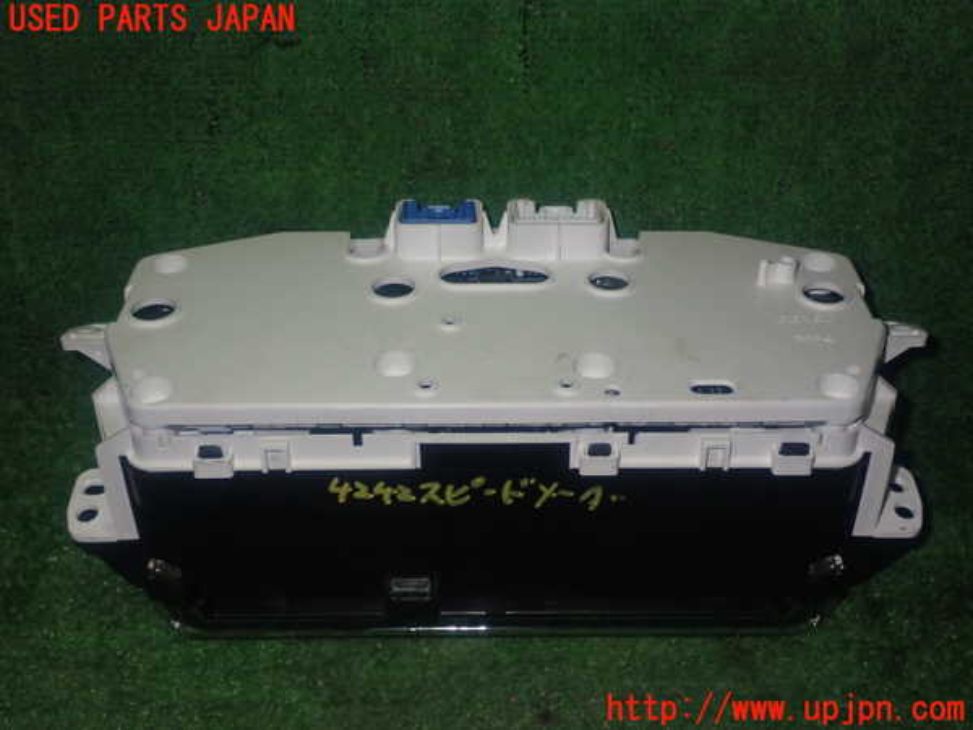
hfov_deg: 42.9
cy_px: 365
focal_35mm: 44
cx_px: 486
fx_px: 1237
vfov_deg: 32.9
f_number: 9
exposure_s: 1/40
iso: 500
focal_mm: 7.84
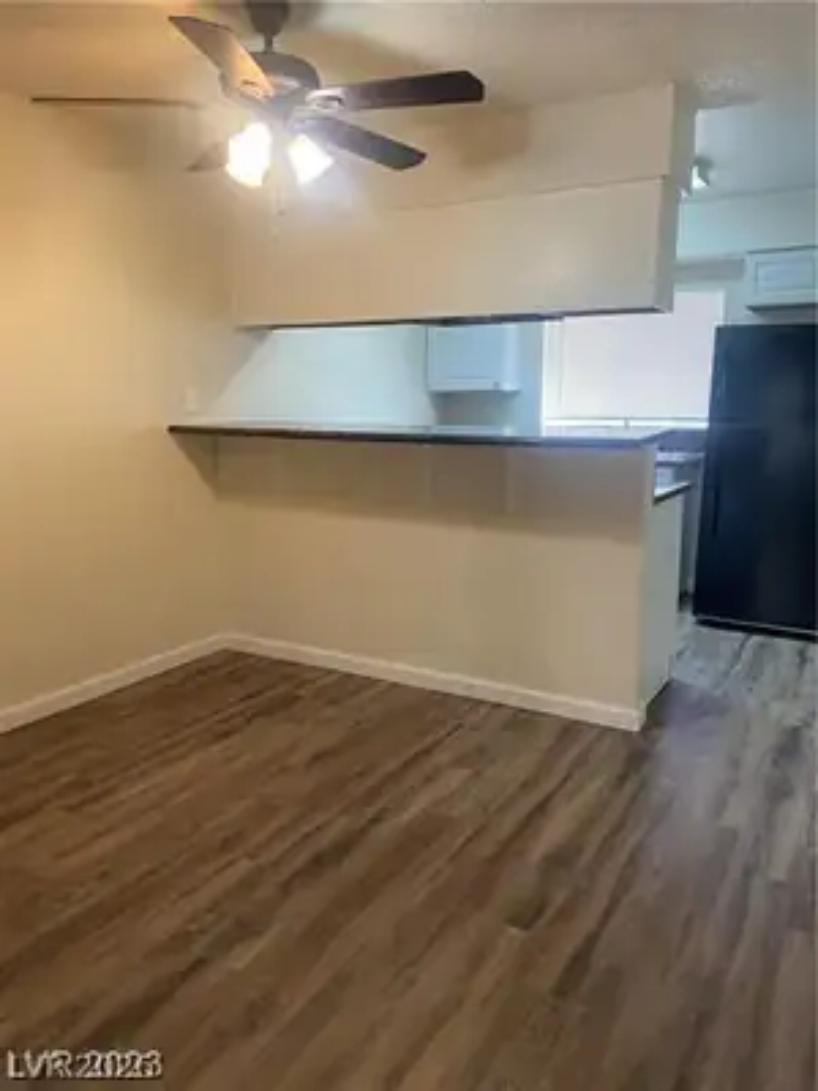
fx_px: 819
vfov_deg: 67.3
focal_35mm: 26
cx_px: 409
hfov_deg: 53.1
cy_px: 546
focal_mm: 4.25
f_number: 1.8
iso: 160
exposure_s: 1/60
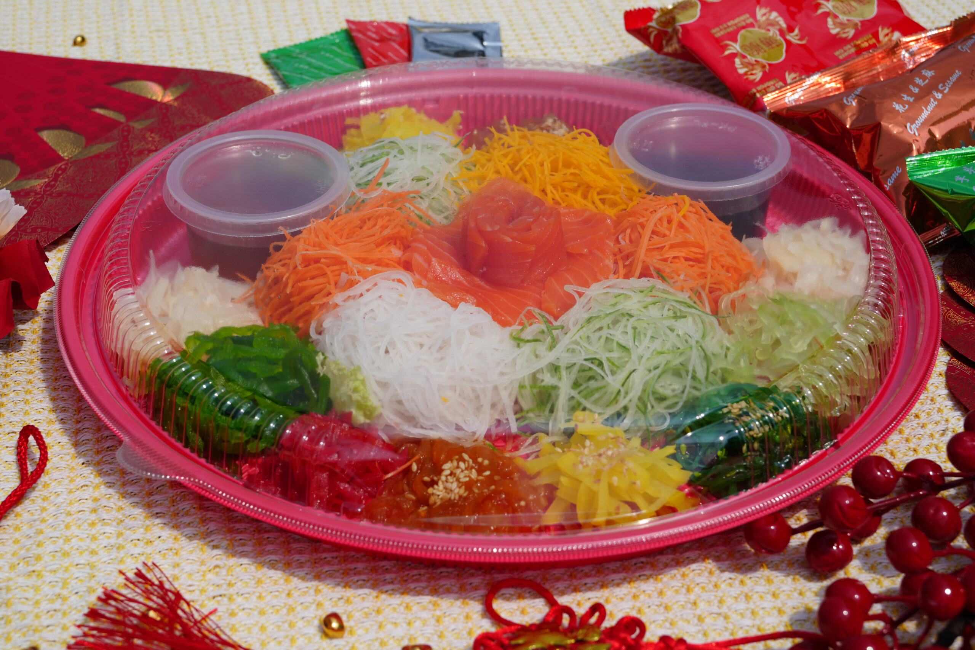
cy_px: 325
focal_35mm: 60
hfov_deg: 33.4
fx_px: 1625
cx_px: 488
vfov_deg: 22.6
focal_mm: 60
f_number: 11
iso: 100
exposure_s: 1/320
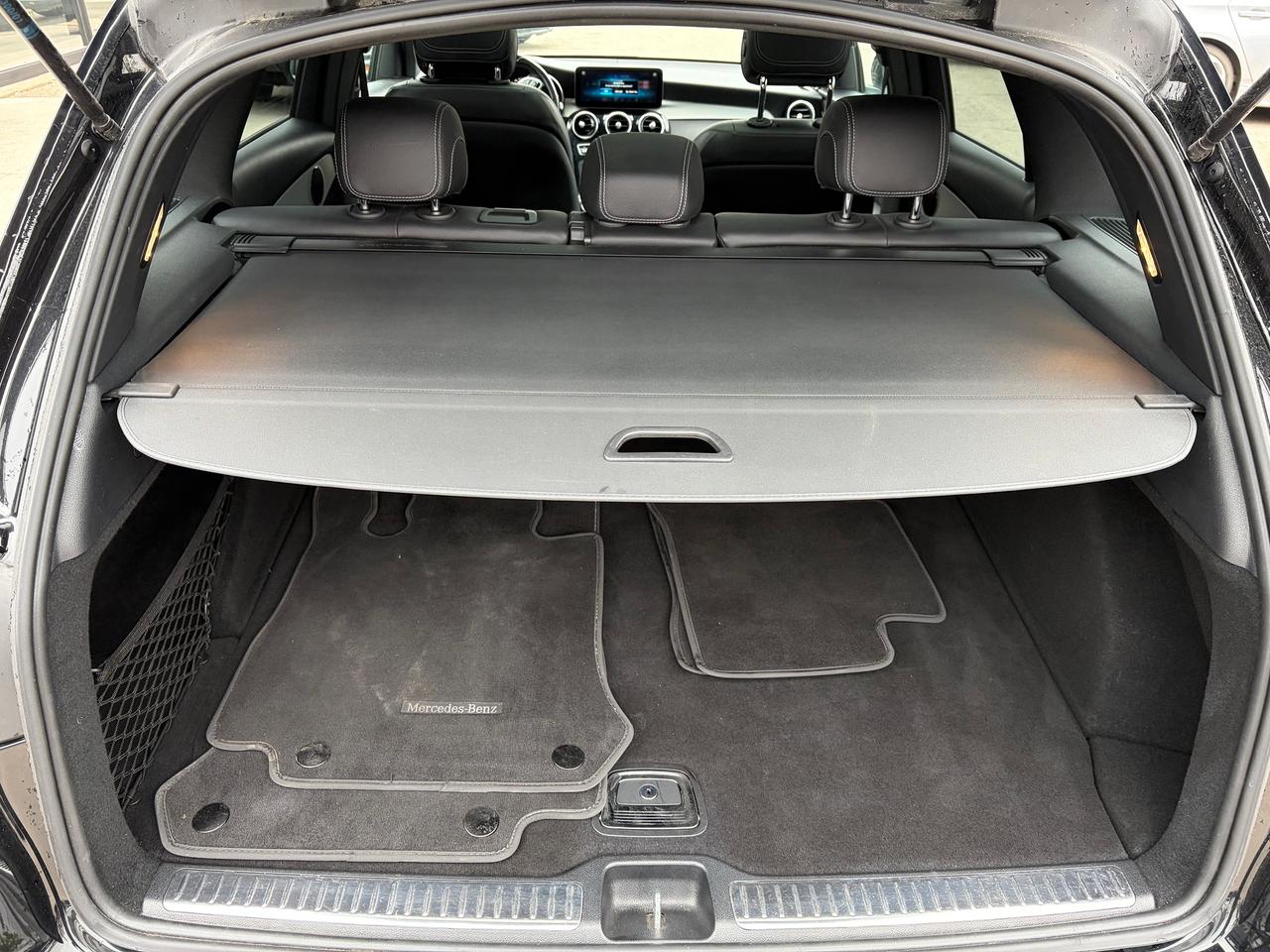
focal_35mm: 26
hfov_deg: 67.3
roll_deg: +1.4
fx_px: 954
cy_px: 476
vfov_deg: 53.1
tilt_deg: -28.4
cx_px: 635
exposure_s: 1/66
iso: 125
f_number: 1.6
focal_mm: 5.96
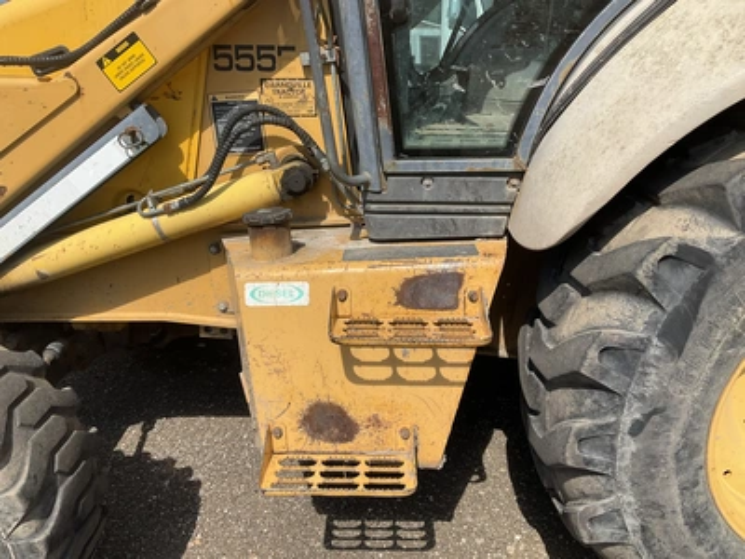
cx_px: 372
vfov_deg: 48.2
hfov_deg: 61.7
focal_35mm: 29
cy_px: 280
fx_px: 624
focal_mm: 3
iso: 25
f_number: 1.8
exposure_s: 1/2141
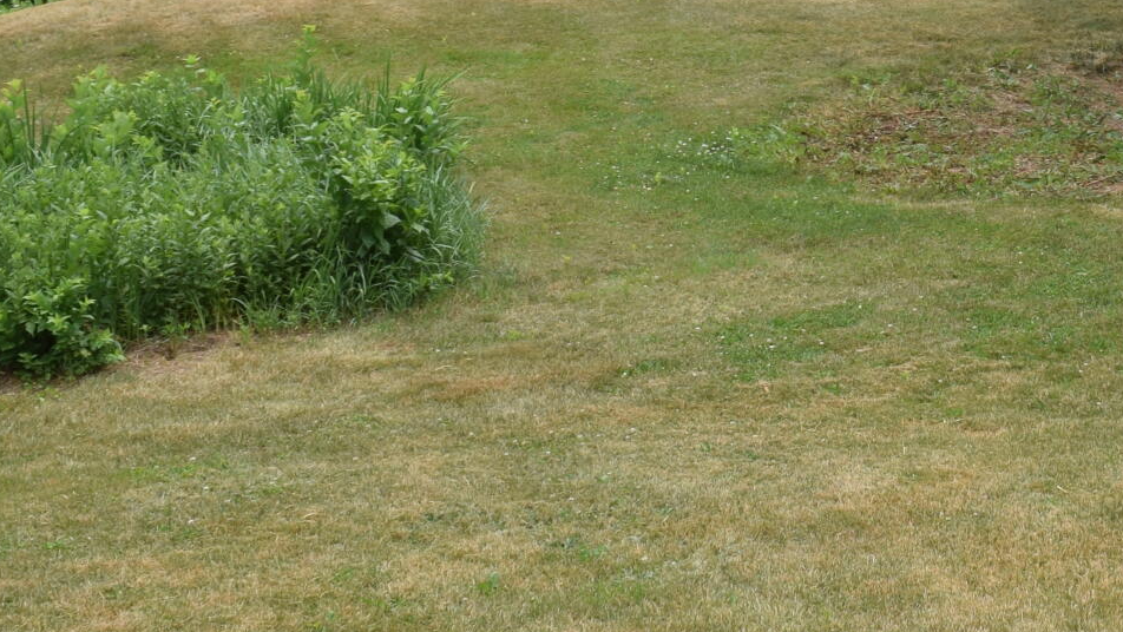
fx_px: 2949
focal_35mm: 99
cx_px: 1141
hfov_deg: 20.8
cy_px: -64
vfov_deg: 12.0
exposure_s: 1/200
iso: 100
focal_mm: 20
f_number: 9
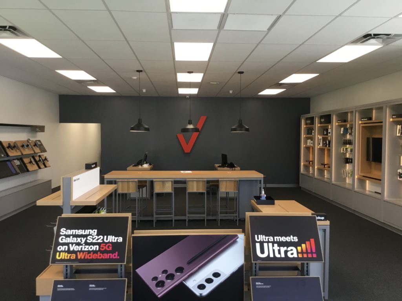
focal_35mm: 31
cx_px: 201
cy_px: 150
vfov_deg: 45.4
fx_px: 360
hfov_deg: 58.4
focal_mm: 3.3
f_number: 2.4
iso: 32
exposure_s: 1/30
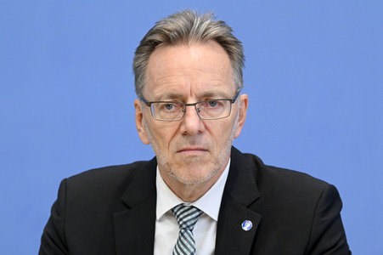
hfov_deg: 13.7
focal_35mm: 150
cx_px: 192
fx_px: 1595
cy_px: 128
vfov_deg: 9.1
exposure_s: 1/500
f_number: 5.6
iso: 5000
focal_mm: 150
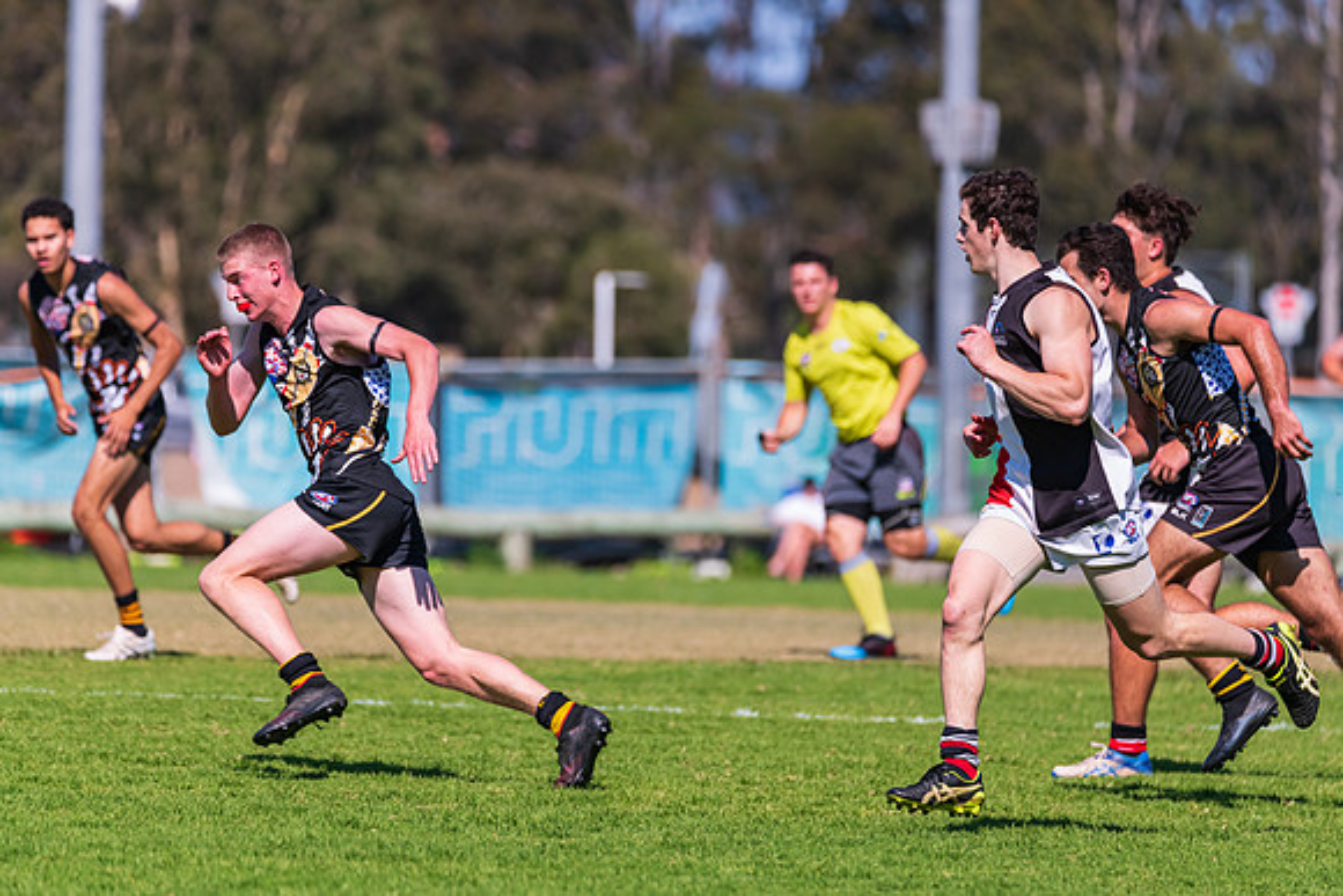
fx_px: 14925
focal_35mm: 400
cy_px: 448
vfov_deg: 3.4
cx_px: 672
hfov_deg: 5.2
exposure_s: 1/3200
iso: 800
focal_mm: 400
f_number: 6.3
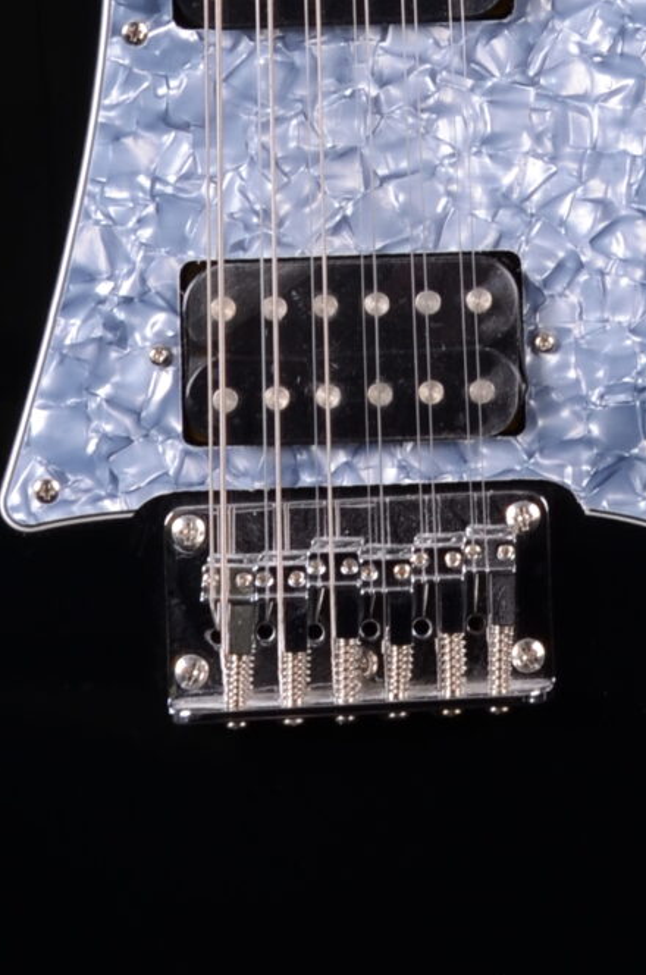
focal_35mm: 185
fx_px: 5000
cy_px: -401
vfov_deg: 10.8
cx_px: 822
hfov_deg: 7.3
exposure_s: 1/200
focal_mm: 32
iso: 200
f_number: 11
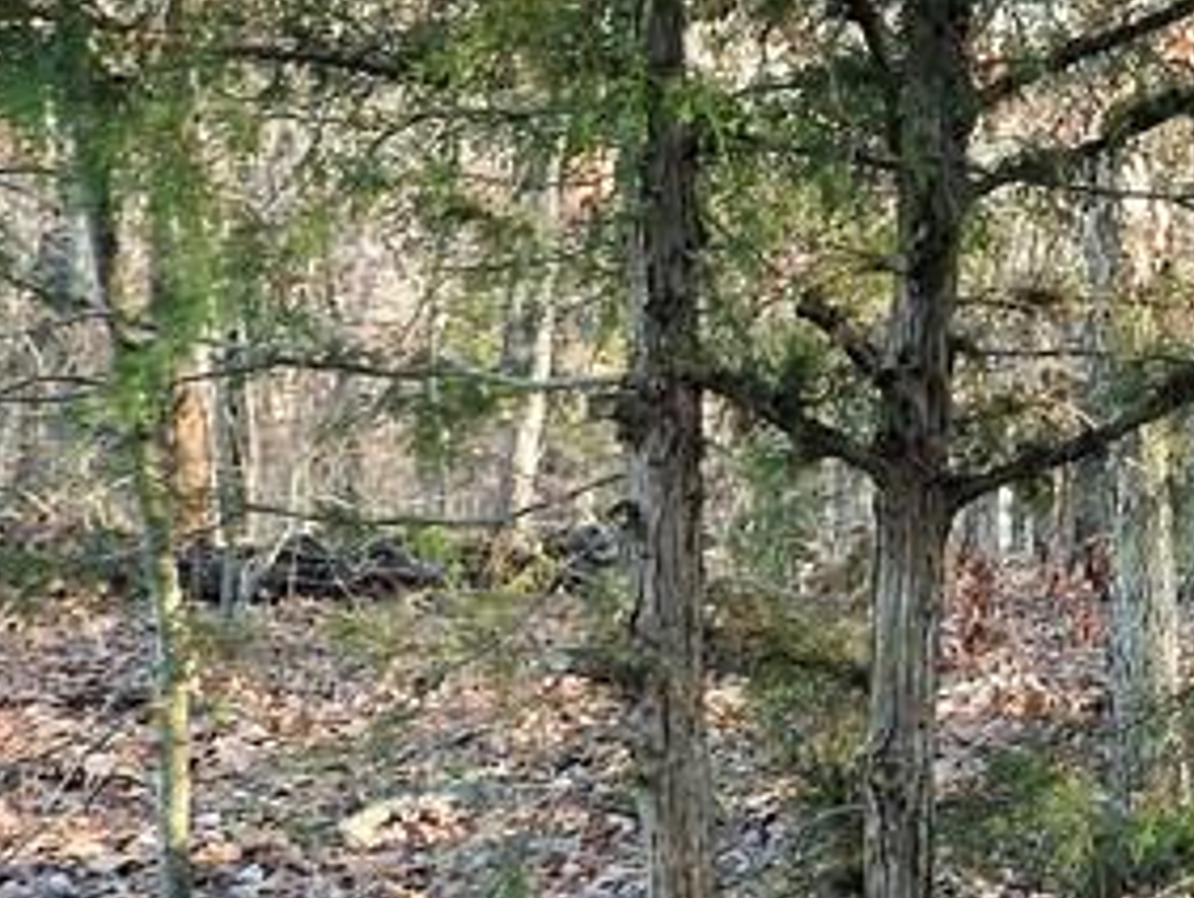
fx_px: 3003
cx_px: 1664
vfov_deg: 17.0
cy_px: 390
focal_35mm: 87
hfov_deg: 20.1
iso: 100
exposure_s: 1/60
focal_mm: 4.3
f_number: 3.3
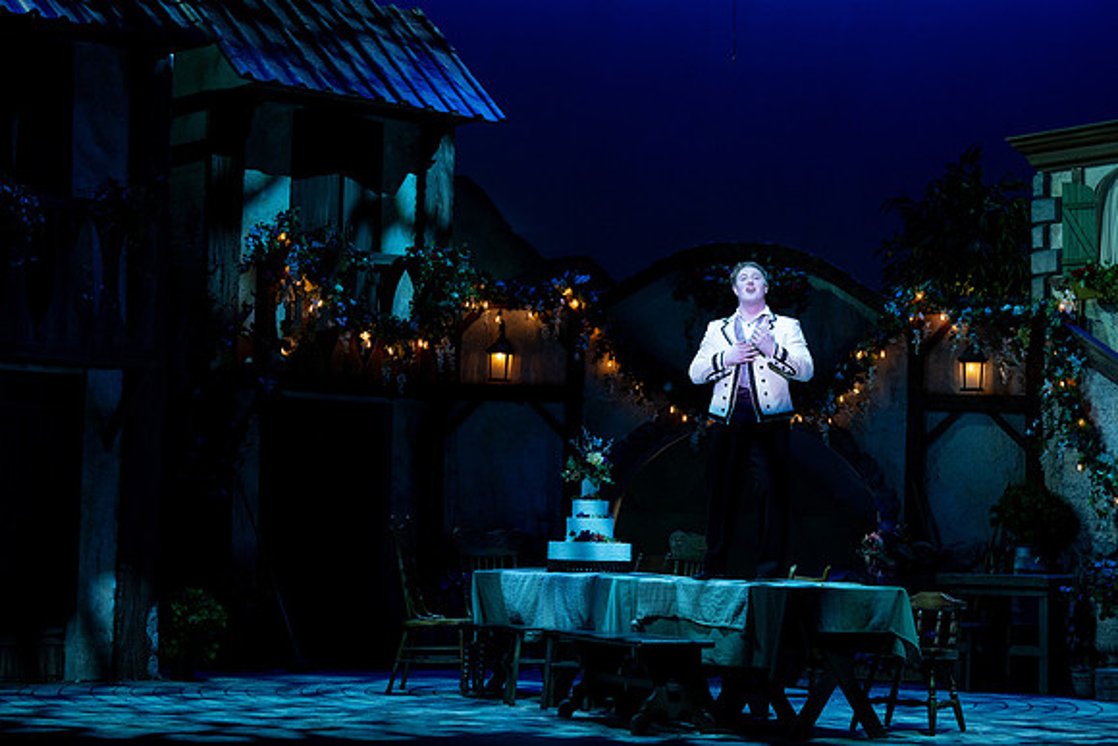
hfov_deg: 26.3
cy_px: 373
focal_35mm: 77
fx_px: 2392
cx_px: 559
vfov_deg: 17.7
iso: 1000
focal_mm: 77
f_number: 5
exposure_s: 1/160
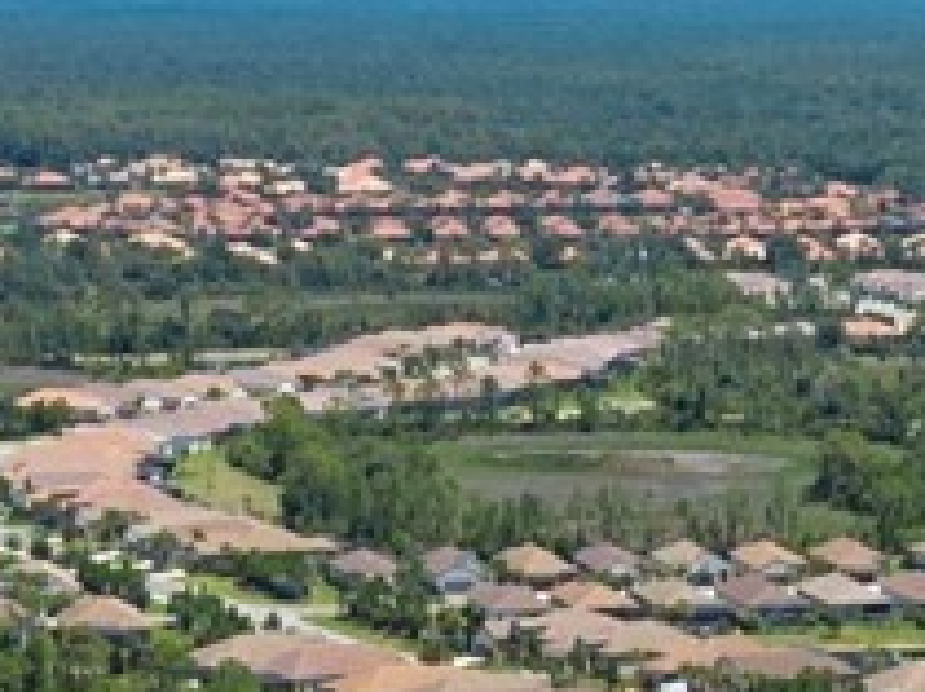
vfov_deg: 7.2
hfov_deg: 10.8
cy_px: 2050
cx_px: 815
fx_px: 4884
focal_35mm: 183
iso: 140
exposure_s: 1/2000
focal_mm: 8.67
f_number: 1.8
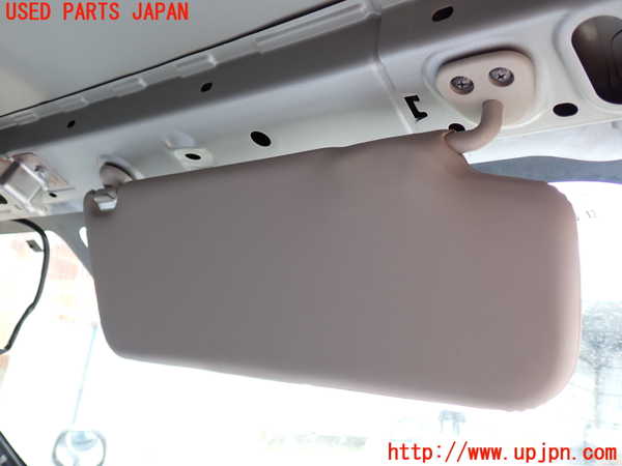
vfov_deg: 44.2
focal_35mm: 32
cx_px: 311
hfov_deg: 56.8
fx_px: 575
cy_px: 233
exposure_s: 1/80
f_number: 2.4
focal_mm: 5.79
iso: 100
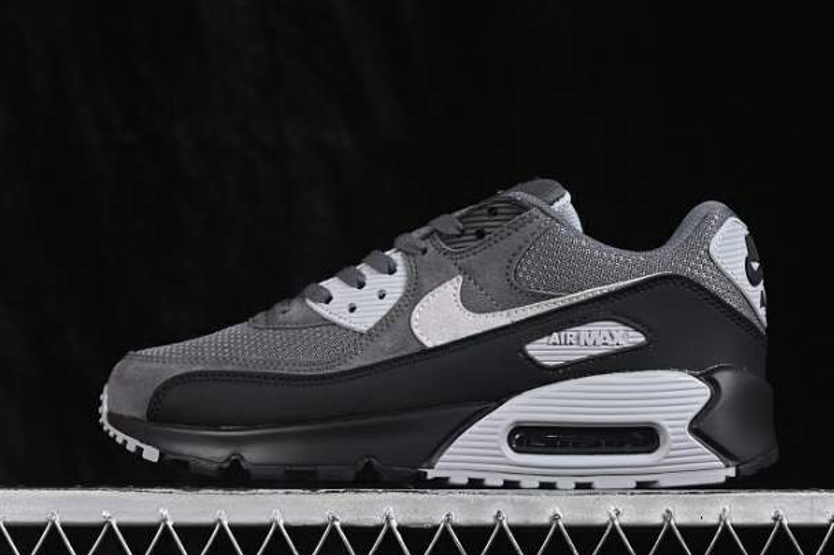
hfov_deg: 22.6
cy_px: 284
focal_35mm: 90
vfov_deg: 15.2
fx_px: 2084
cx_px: 458
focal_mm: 50
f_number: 7.1
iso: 160
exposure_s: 1/60
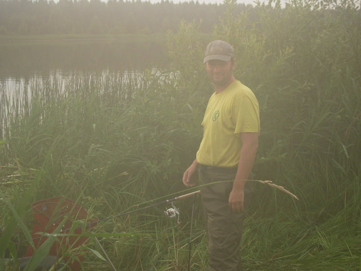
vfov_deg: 21.6
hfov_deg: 28.6
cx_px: 182
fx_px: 709
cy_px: 128
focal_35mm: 68
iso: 50
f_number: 3.3
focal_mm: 9.5
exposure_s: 1/215
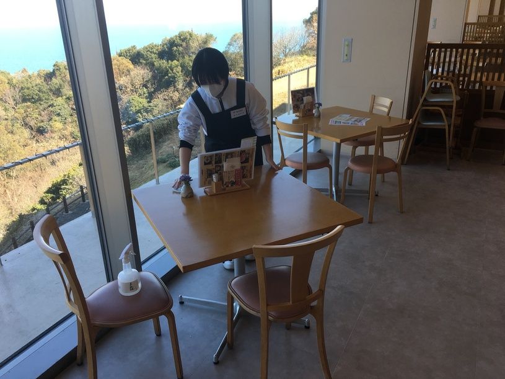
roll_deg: +1.5
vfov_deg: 48.2
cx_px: 252
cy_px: 190
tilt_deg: -22.3
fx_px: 423
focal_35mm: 29
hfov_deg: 61.7
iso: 25
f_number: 2.2
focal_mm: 4.15
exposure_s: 1/159
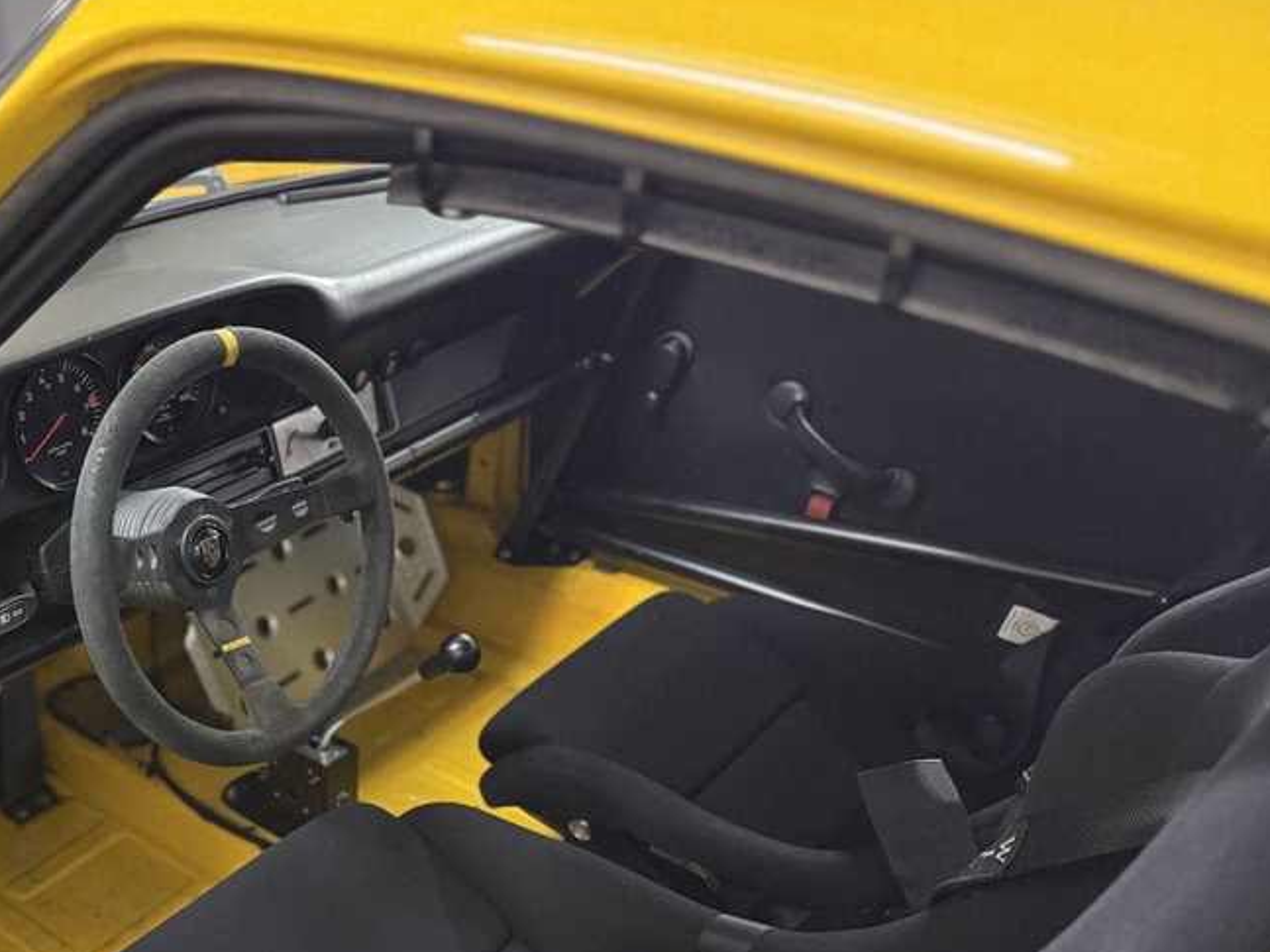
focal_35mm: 38
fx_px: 1394
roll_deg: -1.4
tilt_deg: -34.3
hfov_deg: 46.7
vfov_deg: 36.7
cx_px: 277
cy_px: 730
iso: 1000
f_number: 1.78
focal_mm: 6.76
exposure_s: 1/33
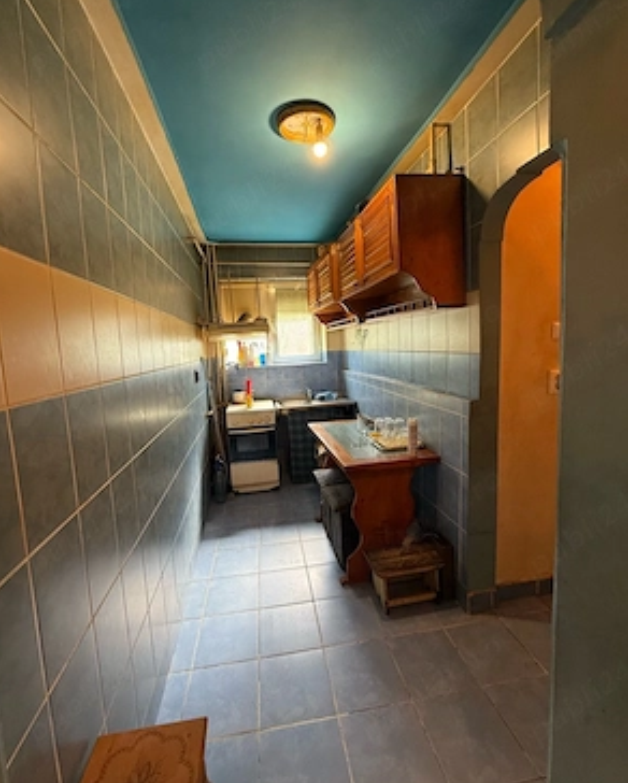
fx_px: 348
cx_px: 308
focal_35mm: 15
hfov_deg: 84.1
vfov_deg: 96.7
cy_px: 381
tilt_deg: -6.8
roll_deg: +2.1
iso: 160
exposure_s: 1/100
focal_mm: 2.22
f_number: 2.2
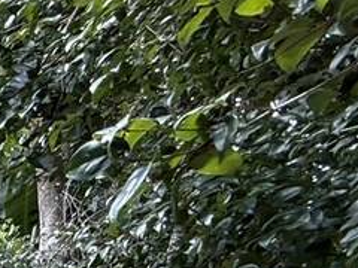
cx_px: -573
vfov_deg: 13.9
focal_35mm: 84
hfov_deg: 13.6
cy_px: 590
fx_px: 869
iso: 50
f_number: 2.2
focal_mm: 2.22
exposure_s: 1/99
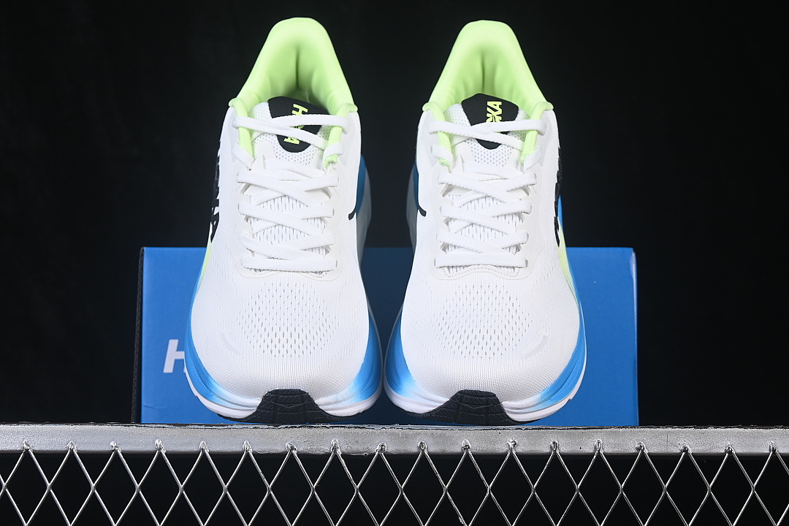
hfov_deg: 27.0
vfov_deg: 18.2
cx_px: 394
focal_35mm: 75
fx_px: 1644
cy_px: 263
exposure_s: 1/80
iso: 160
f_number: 8
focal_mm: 50
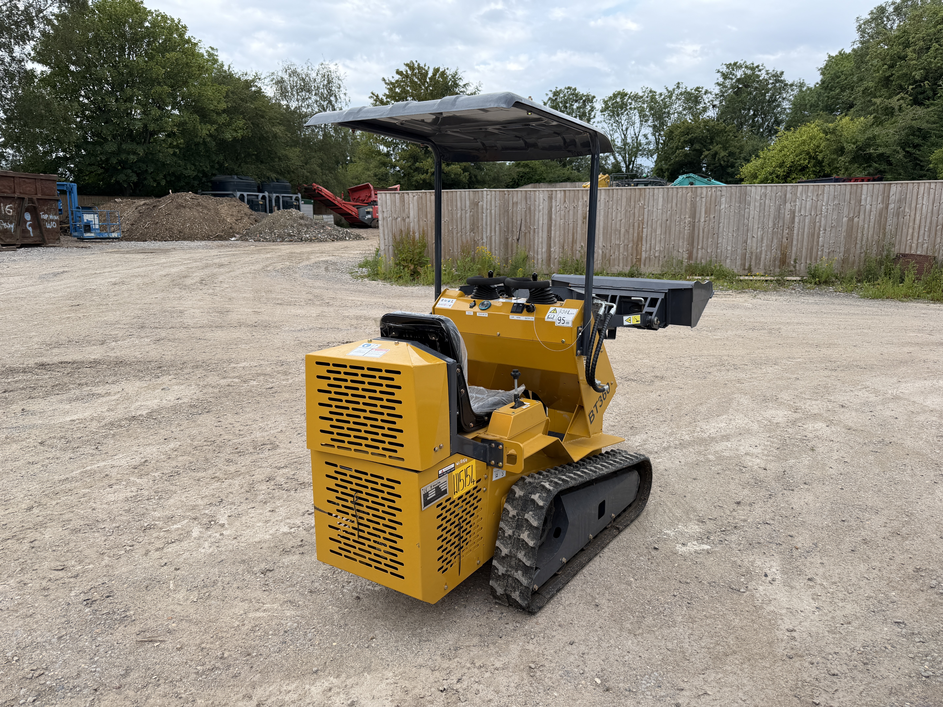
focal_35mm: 24
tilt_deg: -11.6
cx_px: 472
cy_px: 354
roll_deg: +0.9
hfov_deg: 71.6
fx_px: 654
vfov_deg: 56.8
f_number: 1.78
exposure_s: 1/1385
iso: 80
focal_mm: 6.76
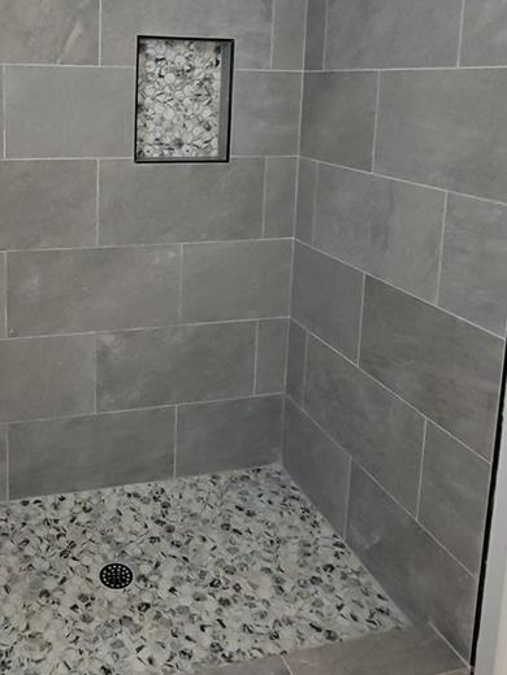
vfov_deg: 57.1
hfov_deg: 45.4
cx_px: 136
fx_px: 586
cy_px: 171
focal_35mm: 30
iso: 320
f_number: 2.2
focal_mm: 2.2
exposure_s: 1/40
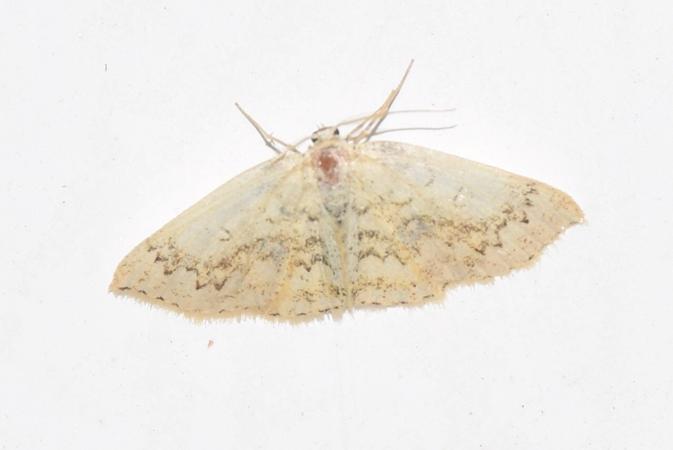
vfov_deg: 6.6
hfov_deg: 9.8
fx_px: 3929
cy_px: 225
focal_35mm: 210
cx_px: 336
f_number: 13
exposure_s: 1/160
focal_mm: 140
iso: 100
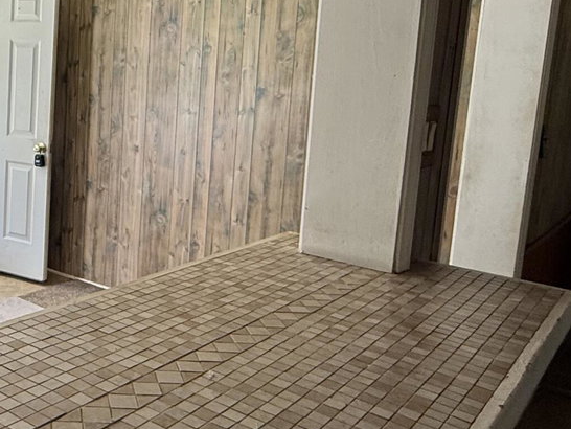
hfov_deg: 42.8
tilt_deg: -7.9
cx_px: 84
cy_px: 163
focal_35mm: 41
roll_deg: -0.8
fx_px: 677
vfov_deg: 35.0
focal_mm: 2.22
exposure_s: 1/99
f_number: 2.2
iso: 100
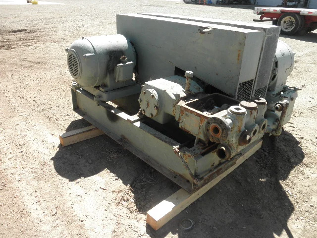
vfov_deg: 49.7
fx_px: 256
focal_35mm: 28
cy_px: 119
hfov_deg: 63.4
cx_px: 158
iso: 64
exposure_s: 1/400
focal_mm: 5
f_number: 3
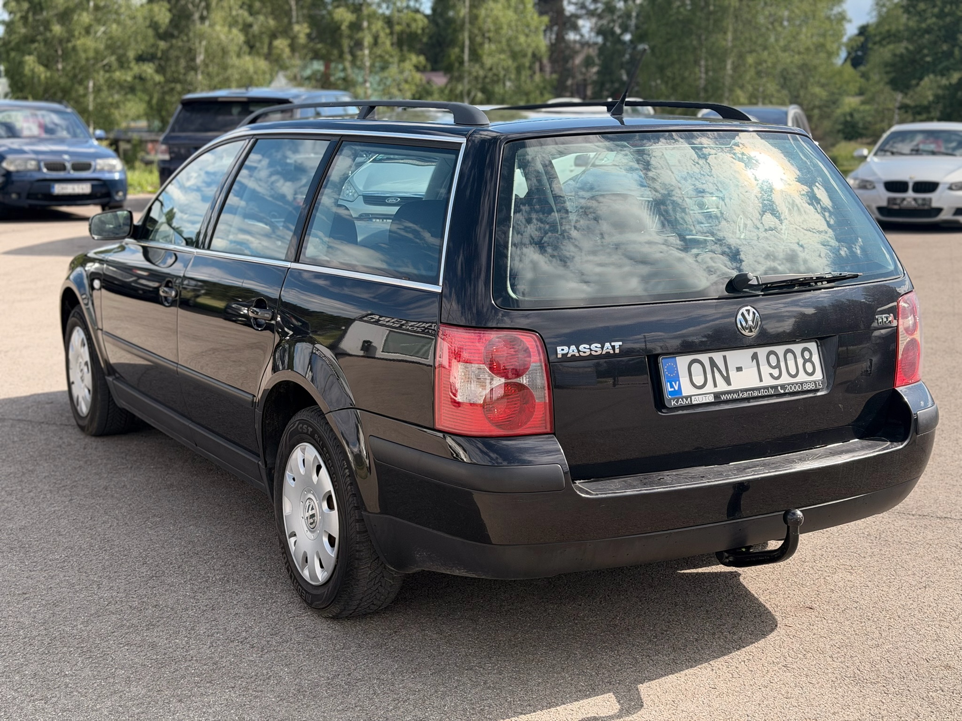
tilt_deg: -10.7
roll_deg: -0.2
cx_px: 481
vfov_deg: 30.3
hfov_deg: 39.7
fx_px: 1334
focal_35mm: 48
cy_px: 360
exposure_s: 1/2146
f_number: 1.78
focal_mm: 6.76
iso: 80
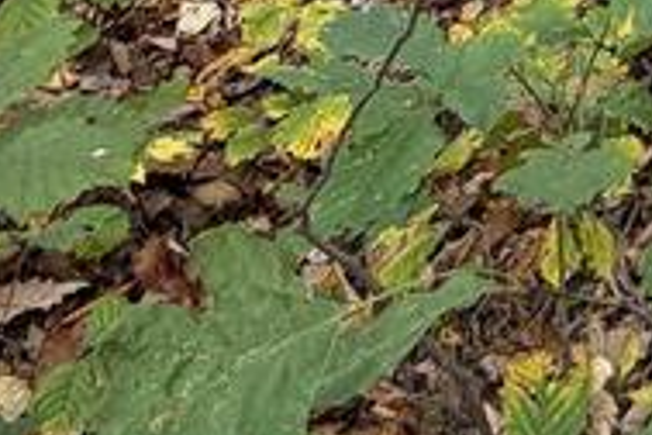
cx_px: 976
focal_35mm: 83
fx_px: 1503
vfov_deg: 11.3
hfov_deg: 20.8
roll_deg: -4.7
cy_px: -811
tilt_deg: -2.4
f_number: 2.2
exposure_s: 1/121
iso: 64
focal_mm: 2.22
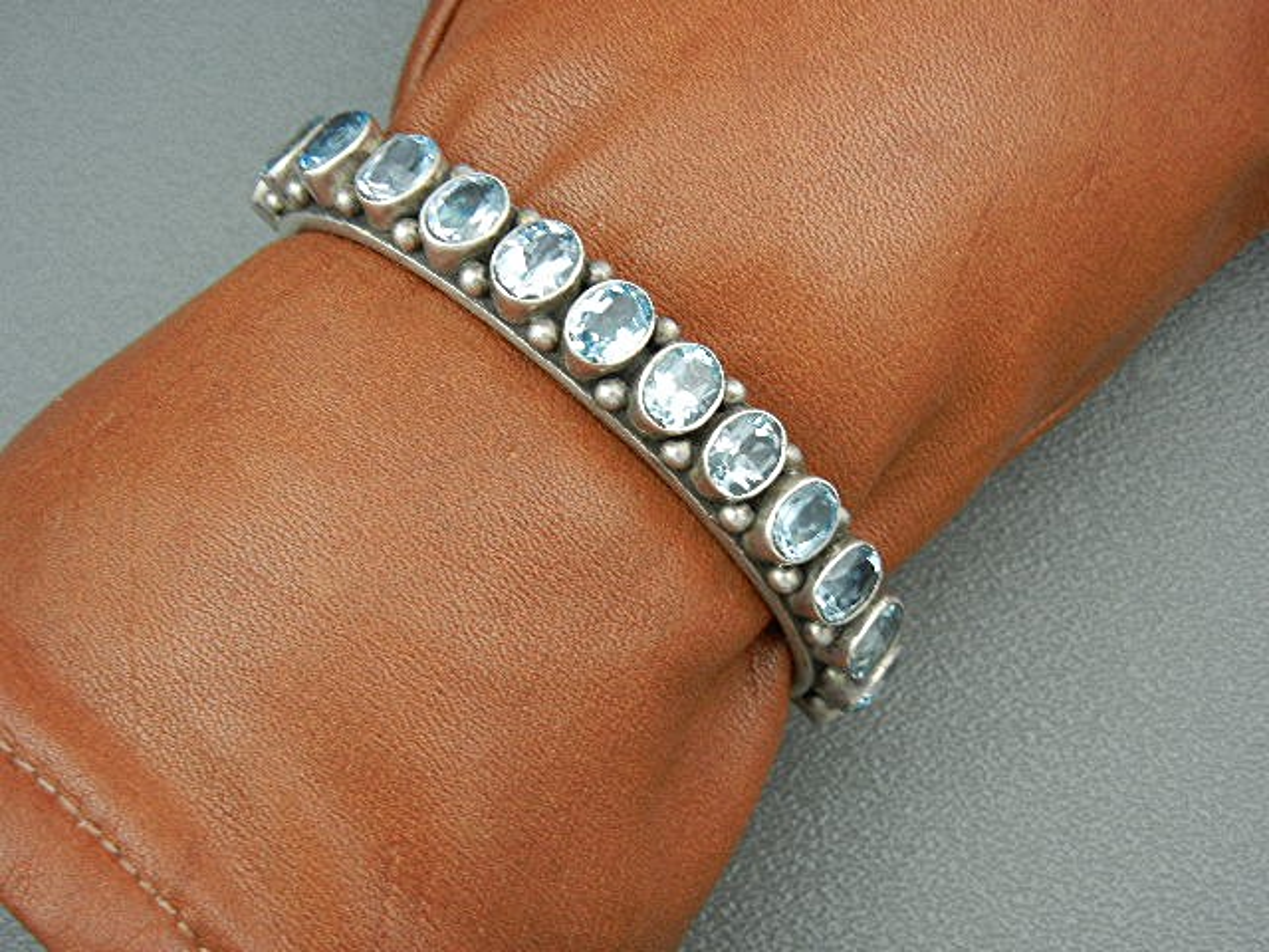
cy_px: 476
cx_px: 634
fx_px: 2493
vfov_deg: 21.6
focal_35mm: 68
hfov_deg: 28.6
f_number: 4.1
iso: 200
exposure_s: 1/5.5
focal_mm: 12.2
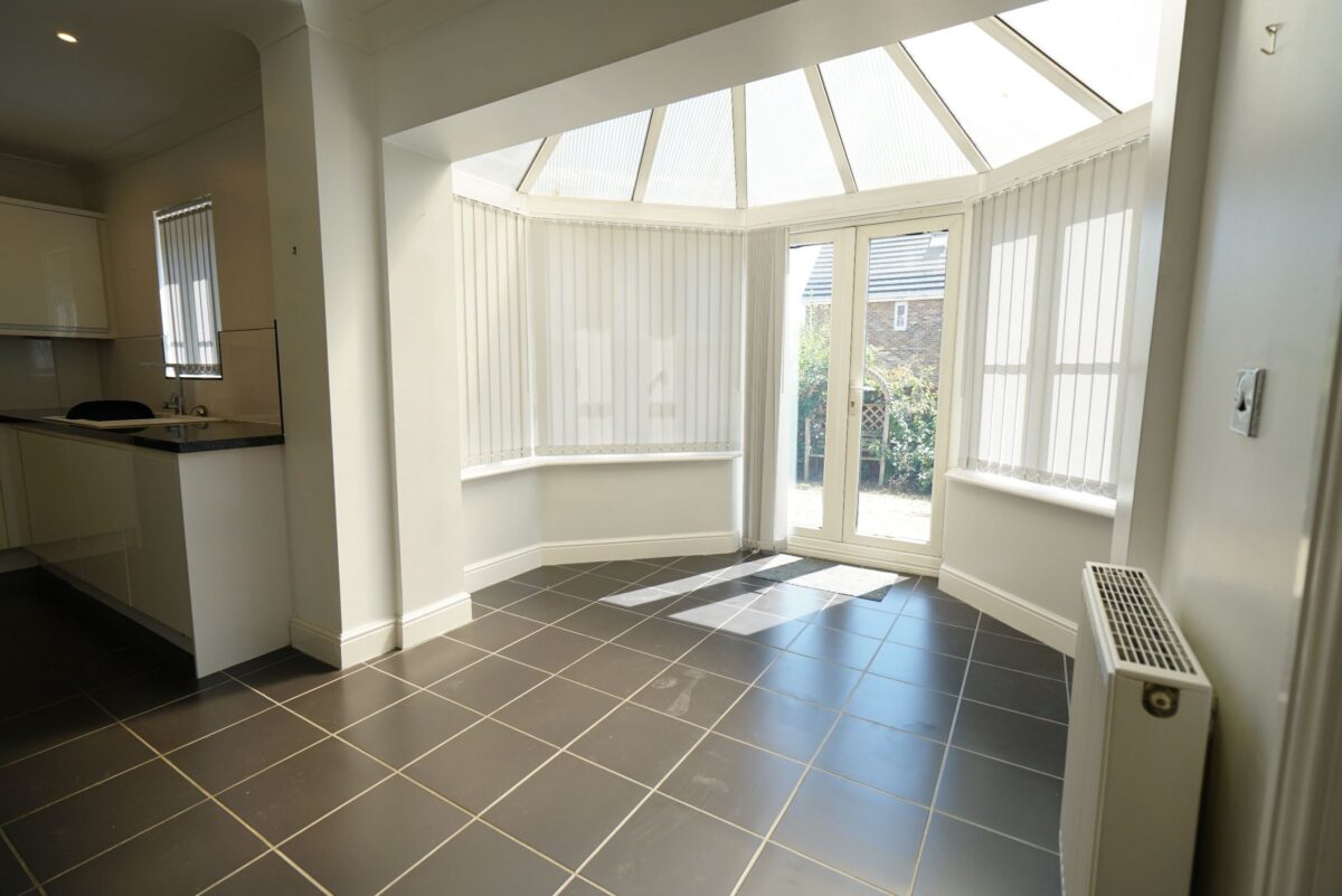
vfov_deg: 73.8
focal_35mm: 16
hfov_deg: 96.7
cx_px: 671
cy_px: 448
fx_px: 597
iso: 500
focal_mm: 16
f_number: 5
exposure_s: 1/320
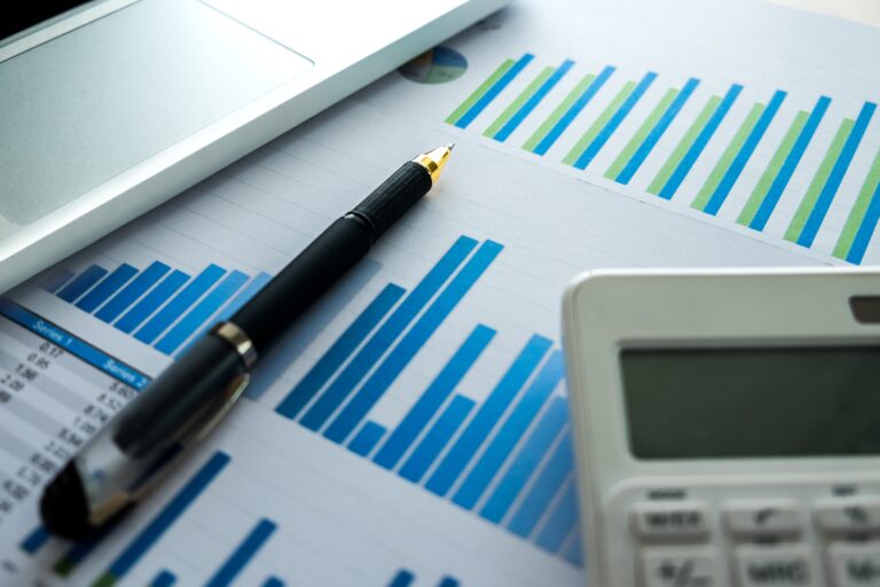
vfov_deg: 33.4
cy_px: 294
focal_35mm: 40
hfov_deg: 48.5
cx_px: 440
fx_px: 978
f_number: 3.2
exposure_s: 1/180
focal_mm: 26.5
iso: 400
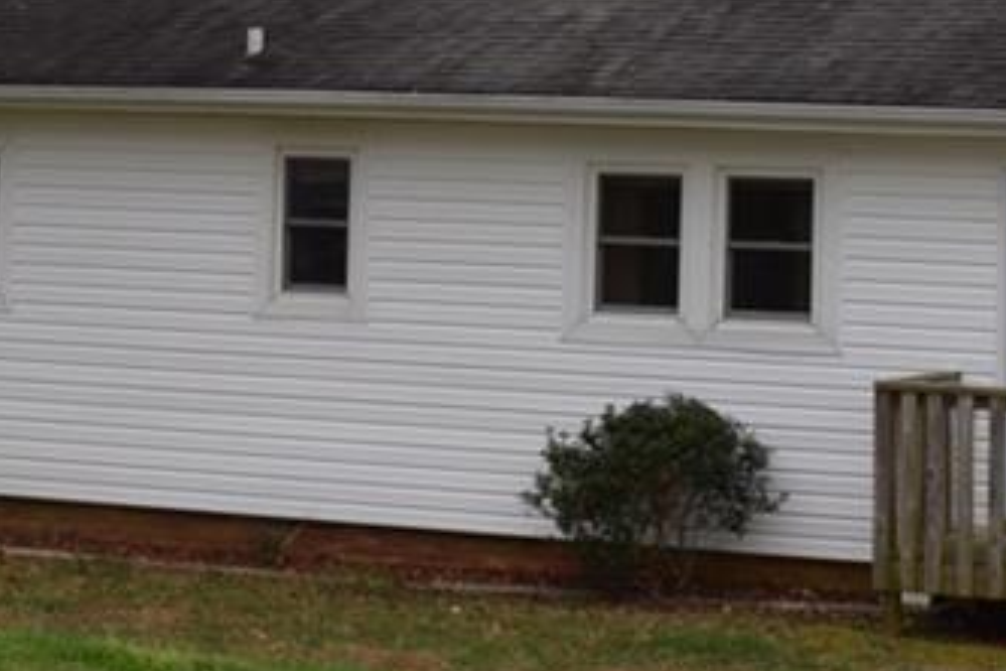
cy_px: 73
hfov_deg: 16.6
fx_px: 3353
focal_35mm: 120
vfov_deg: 11.4
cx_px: 1045
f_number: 7.1
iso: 100
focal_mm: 26
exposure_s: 1/200
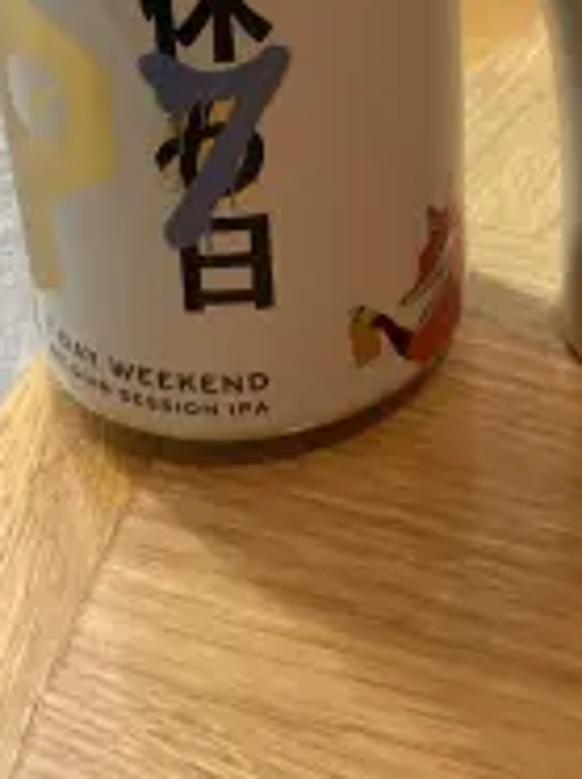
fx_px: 1258
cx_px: 473
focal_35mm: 56
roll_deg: +1.7
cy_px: -29
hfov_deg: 25.6
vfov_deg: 31.4
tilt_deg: -23.7
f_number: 1.6
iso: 320
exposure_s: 1/60
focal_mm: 4.2
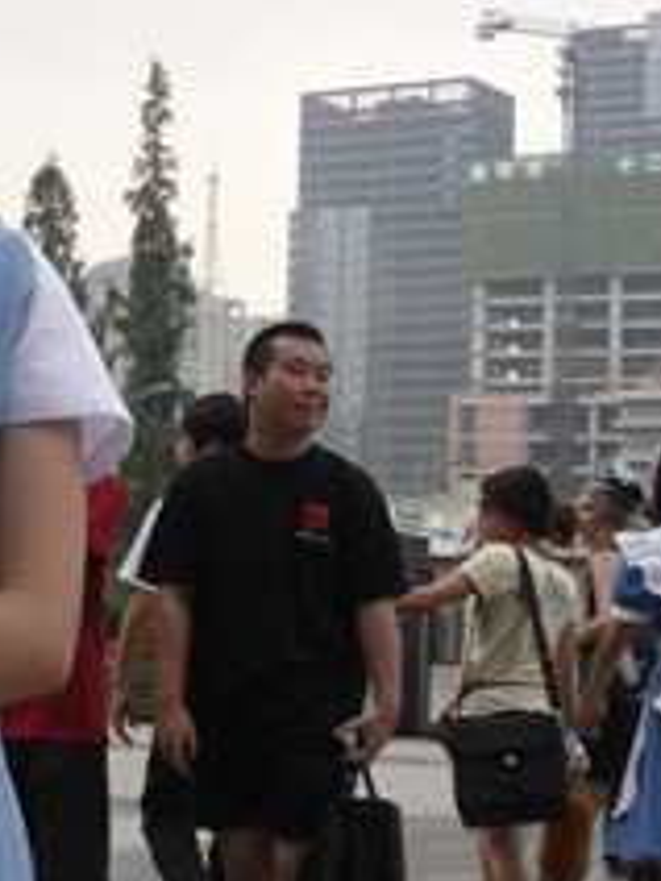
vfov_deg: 14.5
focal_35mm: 136
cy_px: 461
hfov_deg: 10.7
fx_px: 3463
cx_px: -204
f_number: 3.5
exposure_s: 1/90
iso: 100
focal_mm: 6.3
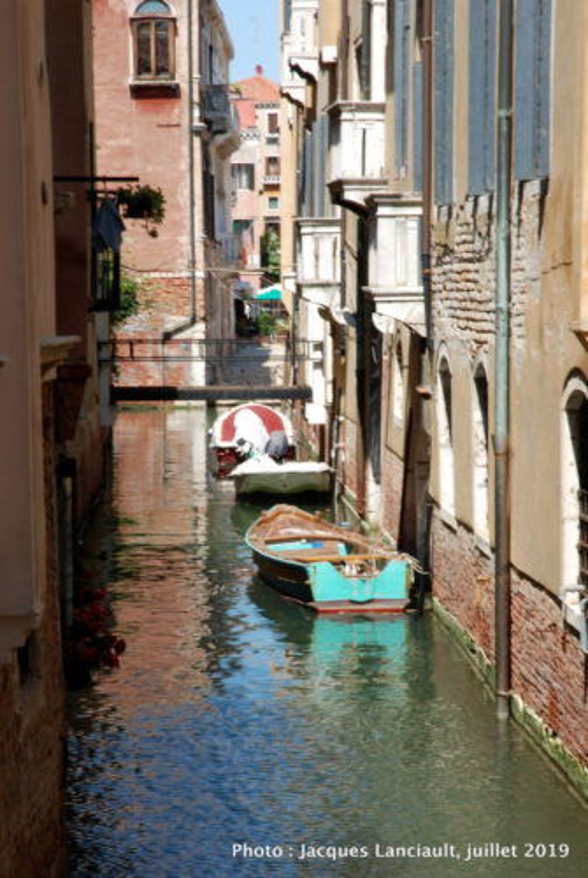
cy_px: 439
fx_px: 2563
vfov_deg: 19.4
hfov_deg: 13.1
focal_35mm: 105
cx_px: 294
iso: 100
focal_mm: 70
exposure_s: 1/20
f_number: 22
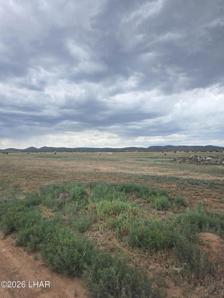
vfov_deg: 73.9
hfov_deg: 58.9
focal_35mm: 23
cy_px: 149
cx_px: 112
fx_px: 198
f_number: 1.7
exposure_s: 1/3203
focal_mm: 6.3
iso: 80
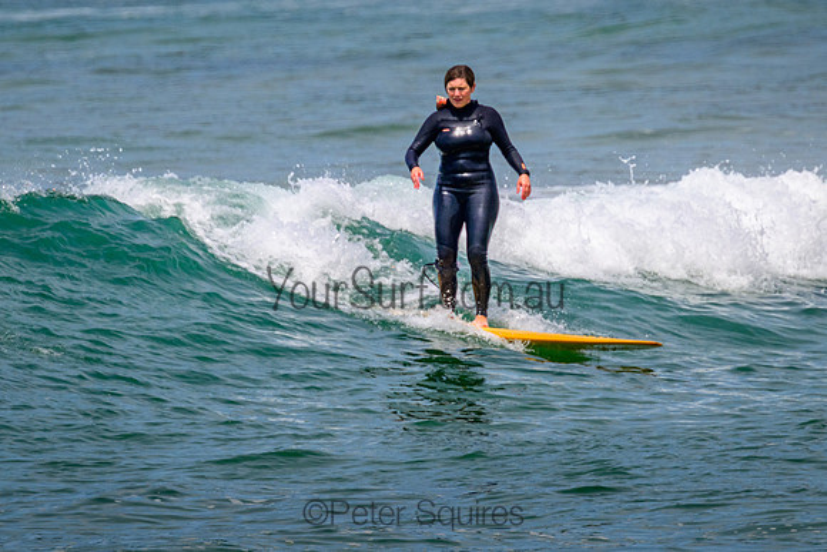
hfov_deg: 1.9
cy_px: 267
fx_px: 25049
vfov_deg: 1.3
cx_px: 423
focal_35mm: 1090
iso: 900
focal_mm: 800
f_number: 11
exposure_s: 1/2000
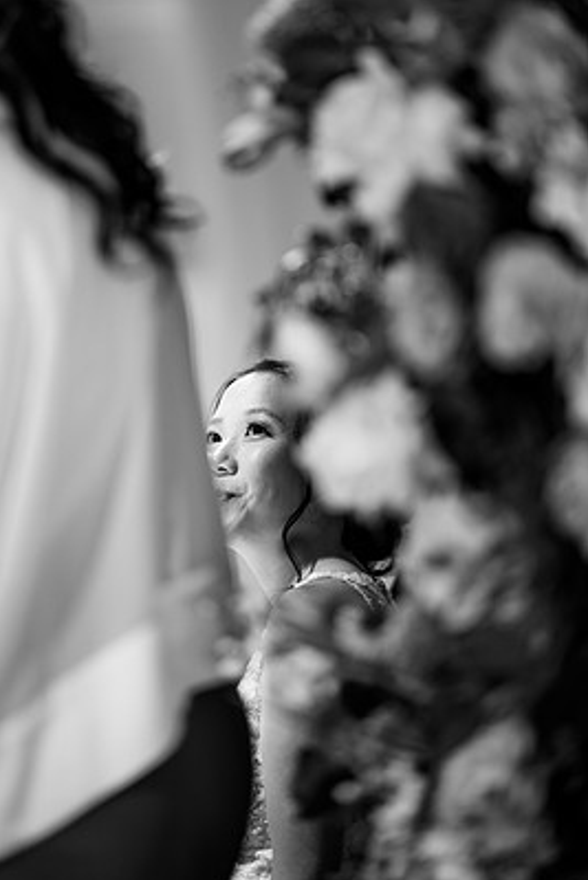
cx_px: 260
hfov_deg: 11.6
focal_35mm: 118
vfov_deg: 17.3
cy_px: 403
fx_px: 2888
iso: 400
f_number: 1.4
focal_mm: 105
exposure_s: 1/125
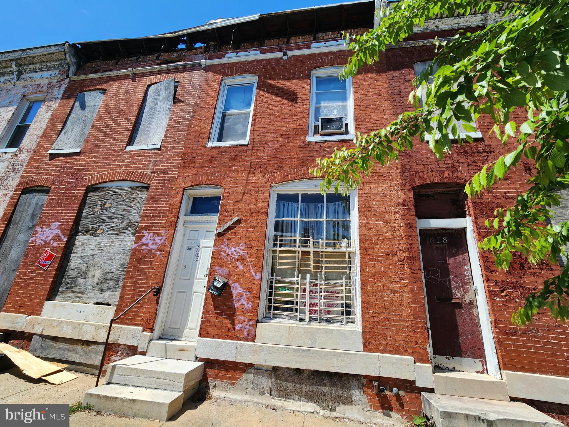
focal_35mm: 13
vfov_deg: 89.9
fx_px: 214
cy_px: 214
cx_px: 284
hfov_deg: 106.2
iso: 50
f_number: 2.2
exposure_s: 1/1350
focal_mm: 2.2
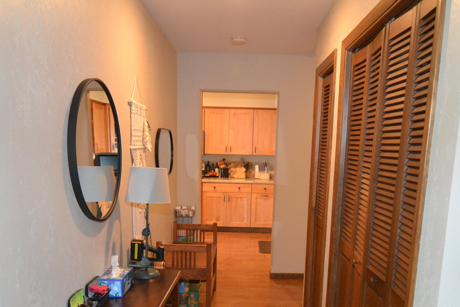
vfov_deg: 40.9
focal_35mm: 31
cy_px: 235
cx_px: 243
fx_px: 396
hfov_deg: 60.3
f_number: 4
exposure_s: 1/60
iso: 1800
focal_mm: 12
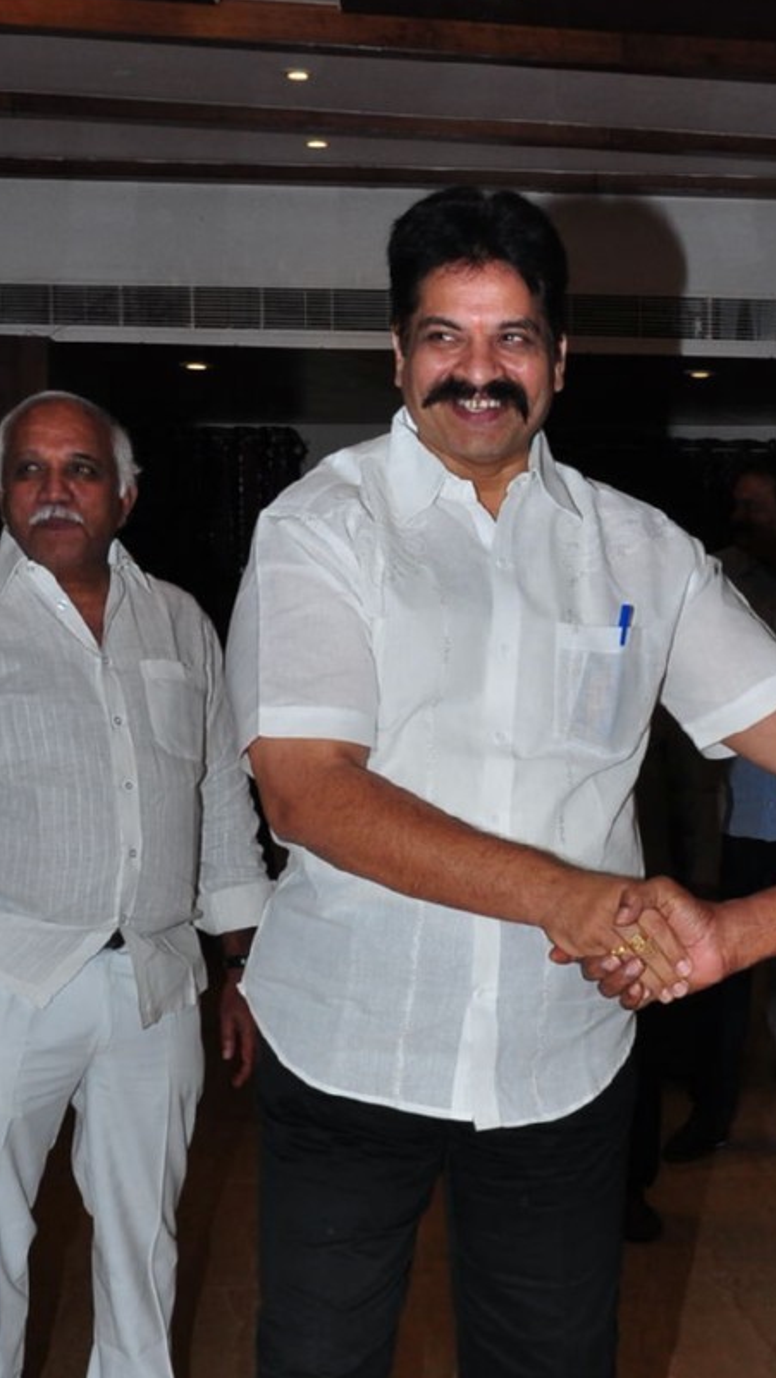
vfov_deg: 33.3
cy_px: 997
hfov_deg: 18.8
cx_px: 805
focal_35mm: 62
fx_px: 2266
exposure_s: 1/125
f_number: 10
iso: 400
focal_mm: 21
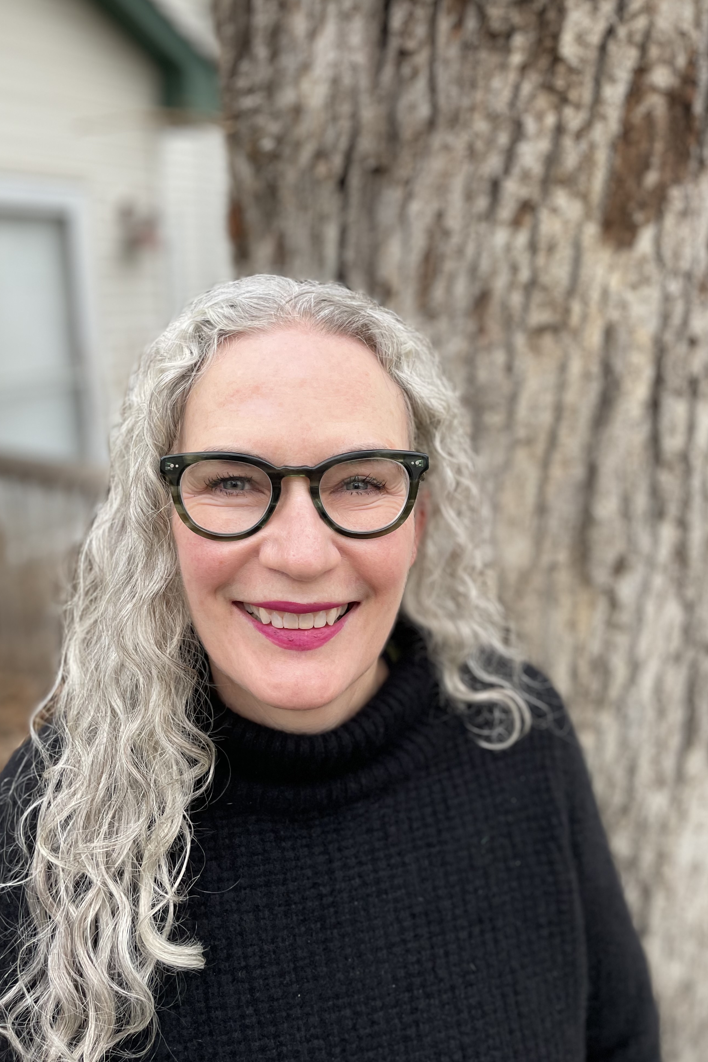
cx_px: 313
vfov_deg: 65.5
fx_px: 826
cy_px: 522
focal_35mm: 28
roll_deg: -0.7
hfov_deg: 46.3
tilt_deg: -16.4
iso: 100
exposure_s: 1/121
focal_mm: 4.2
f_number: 1.6
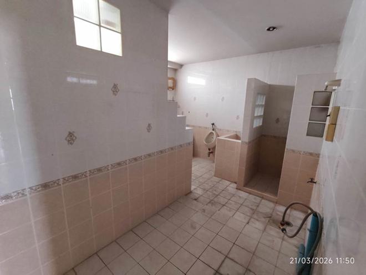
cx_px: 183
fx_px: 169
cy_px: 138
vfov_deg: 78.1
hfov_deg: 94.5
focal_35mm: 16
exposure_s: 1/20
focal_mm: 1.67
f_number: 2.2
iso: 618
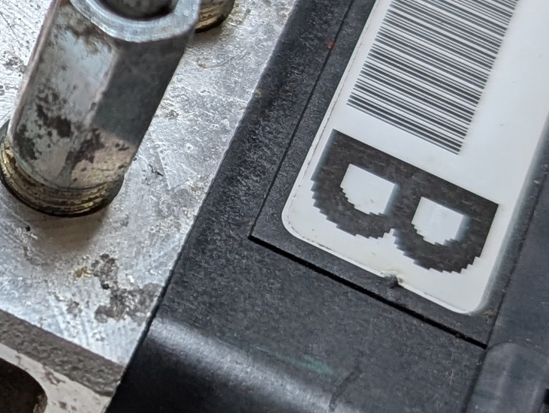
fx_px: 2128
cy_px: 180
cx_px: -210
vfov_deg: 11.1
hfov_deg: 14.0
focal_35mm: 134
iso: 22
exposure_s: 1/99.9
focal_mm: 6.9
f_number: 1.68
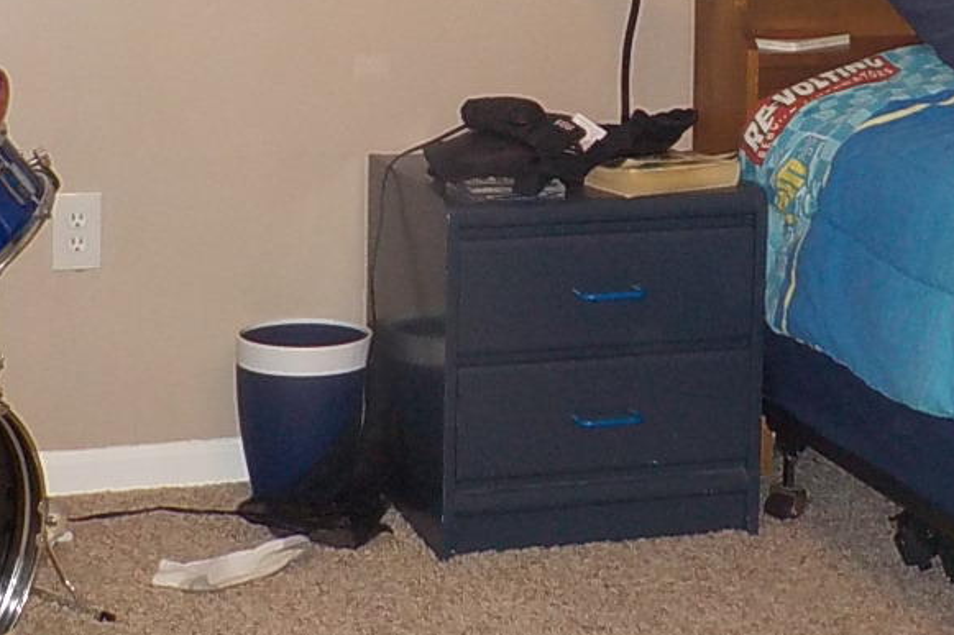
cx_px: 548
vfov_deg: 15.6
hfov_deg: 23.6
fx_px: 2278
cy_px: 30
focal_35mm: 86
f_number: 3.3
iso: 200
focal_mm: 4.1
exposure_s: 1/30
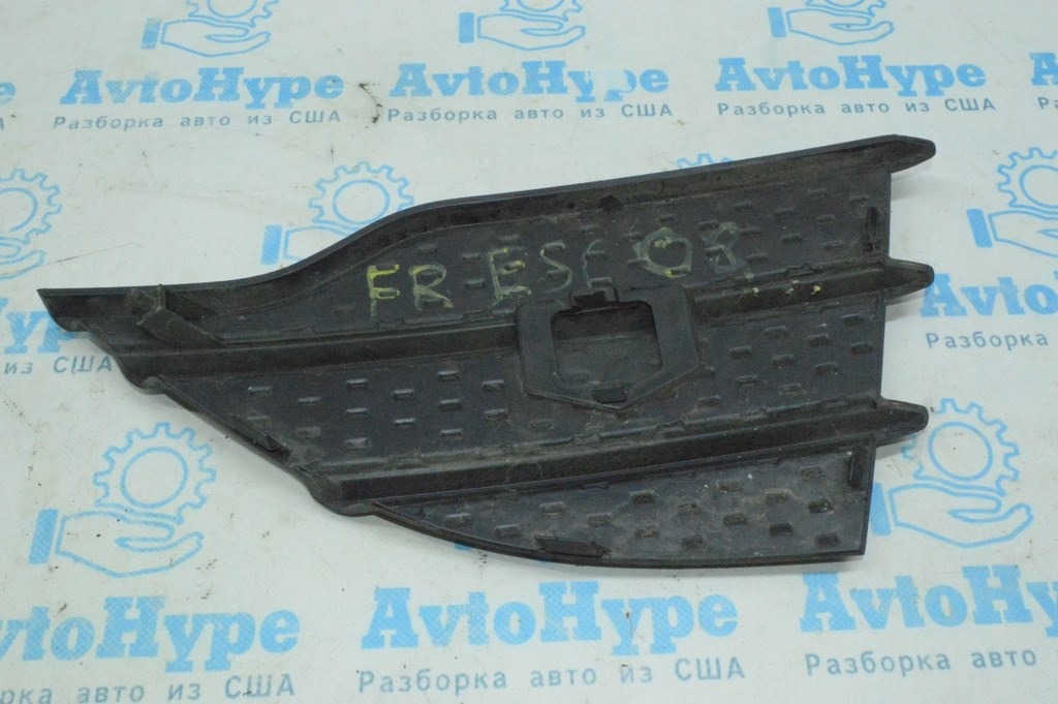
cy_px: 352
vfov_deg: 36.8
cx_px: 529
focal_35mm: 36
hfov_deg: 53.2
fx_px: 1057
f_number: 25
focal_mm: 24
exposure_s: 1/60
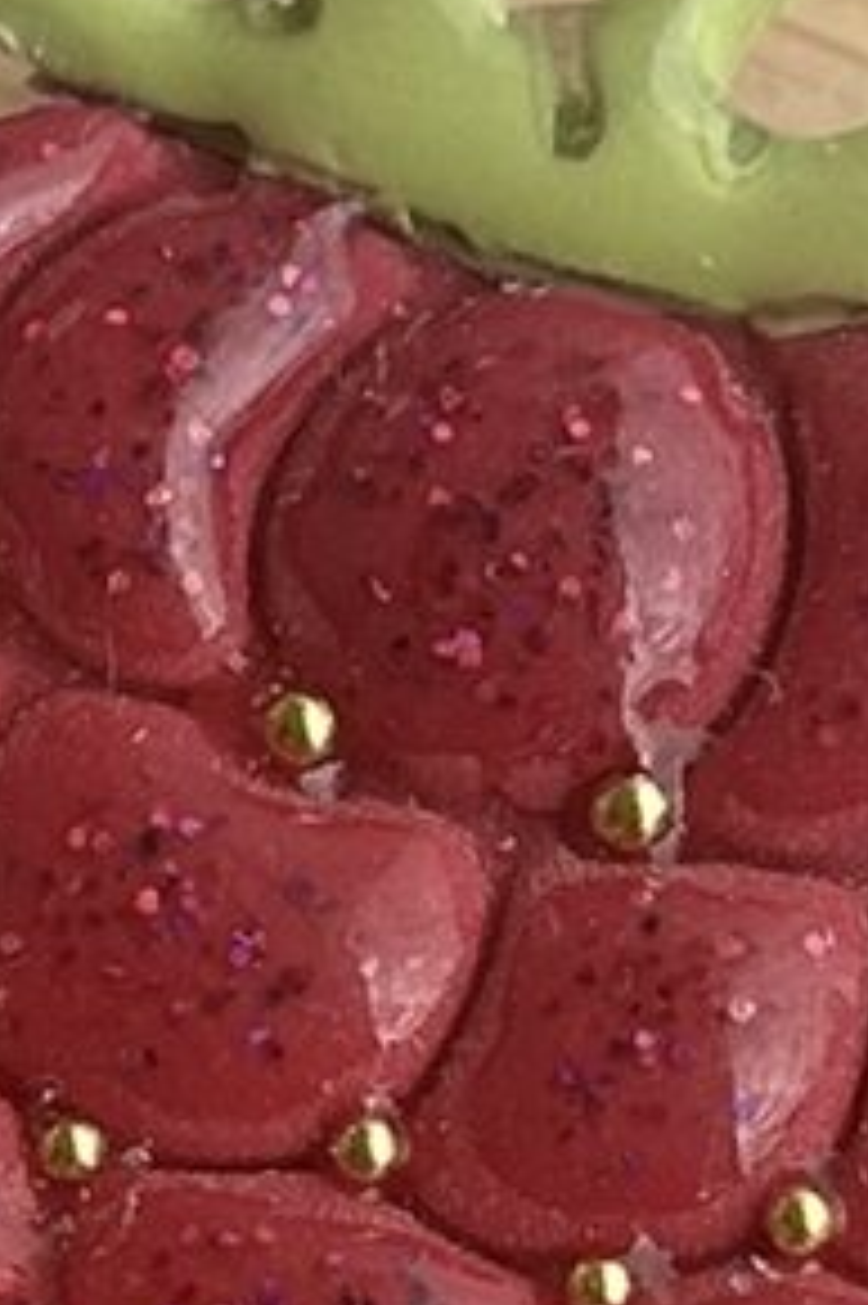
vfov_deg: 6.1
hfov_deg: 4.1
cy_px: 1170
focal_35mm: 336
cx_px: 639
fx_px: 12166
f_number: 1.6
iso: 32
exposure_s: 1/1103
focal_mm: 5.96
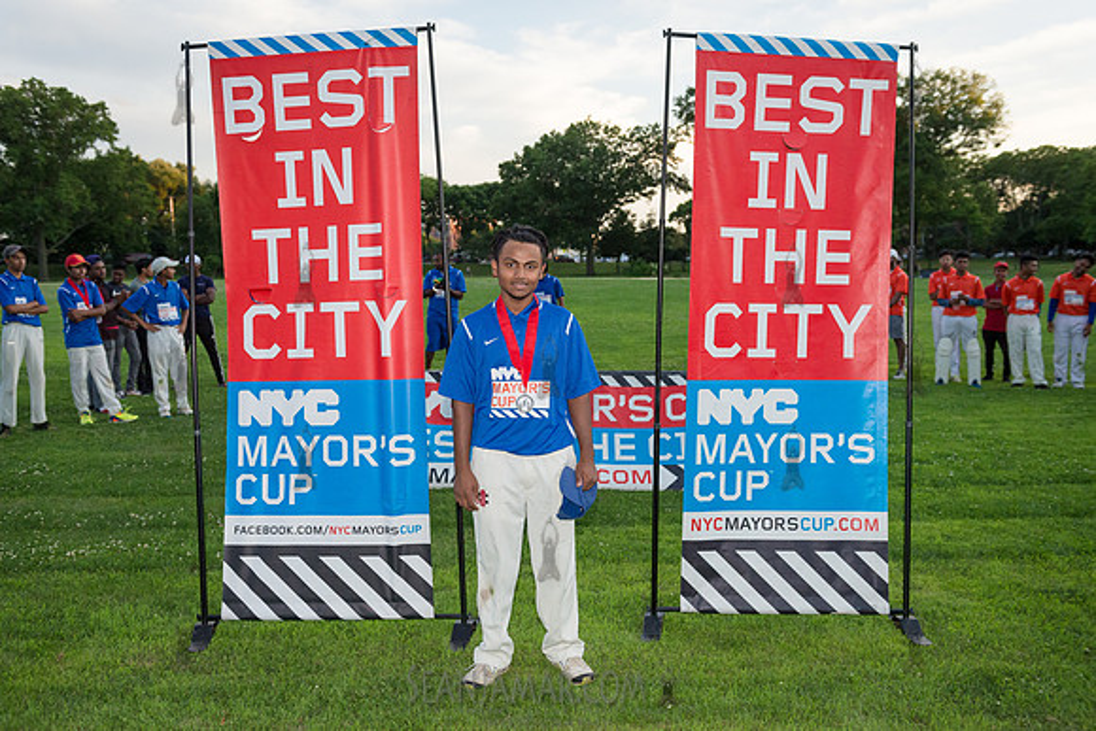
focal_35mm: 32
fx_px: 974
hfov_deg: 58.7
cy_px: 366
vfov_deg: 41.1
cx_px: 548
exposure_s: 1/2000
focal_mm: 32
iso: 1600
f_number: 4
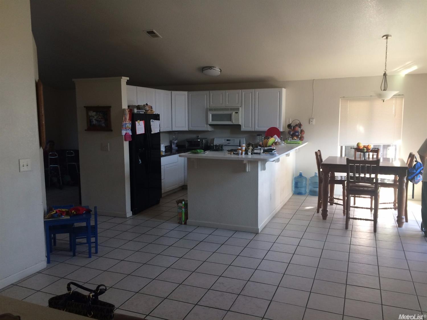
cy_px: 160
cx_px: 214
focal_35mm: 29
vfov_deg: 48.2
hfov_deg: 61.7
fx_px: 358
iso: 40
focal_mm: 4.15
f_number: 2.2
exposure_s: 1/40
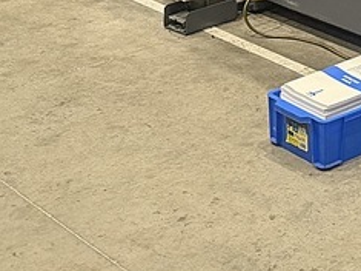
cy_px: -286
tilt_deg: -5.1
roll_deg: -2.6
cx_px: 665
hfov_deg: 16.1
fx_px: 1063
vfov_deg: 12.6
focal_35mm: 102
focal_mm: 6.76
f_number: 1.78
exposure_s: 1/50
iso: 250
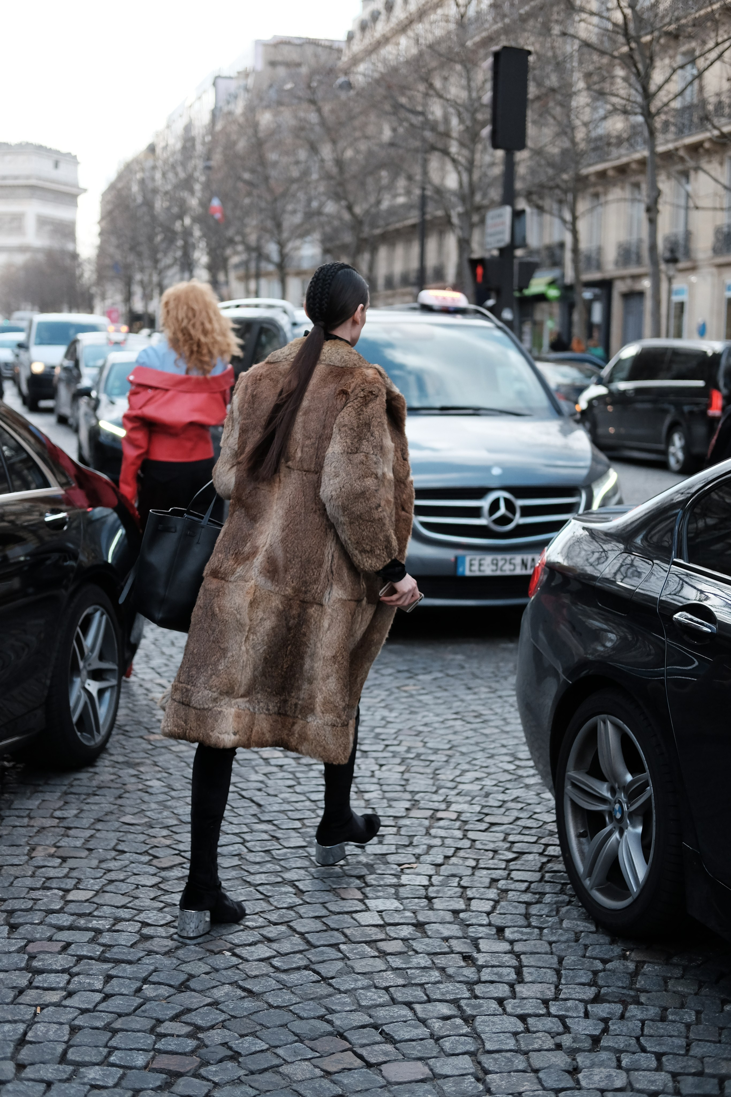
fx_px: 1614
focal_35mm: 53
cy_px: 548
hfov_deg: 25.5
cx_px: 366
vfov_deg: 37.5
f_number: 2
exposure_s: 1/2500
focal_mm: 35
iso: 800
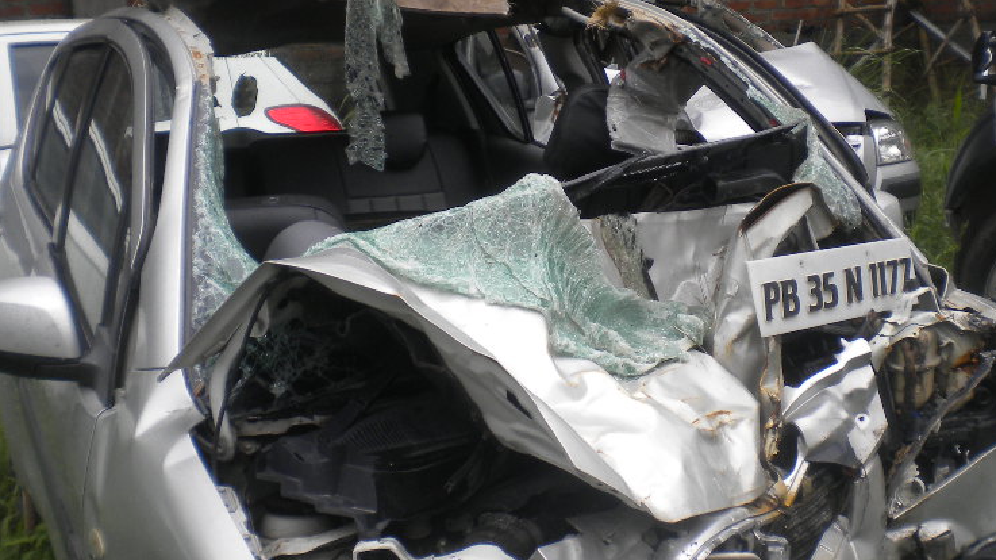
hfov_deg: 39.1
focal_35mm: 53
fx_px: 1399
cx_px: 581
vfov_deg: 22.6
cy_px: 345
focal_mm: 6.3
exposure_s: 1/290
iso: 80
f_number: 4.6
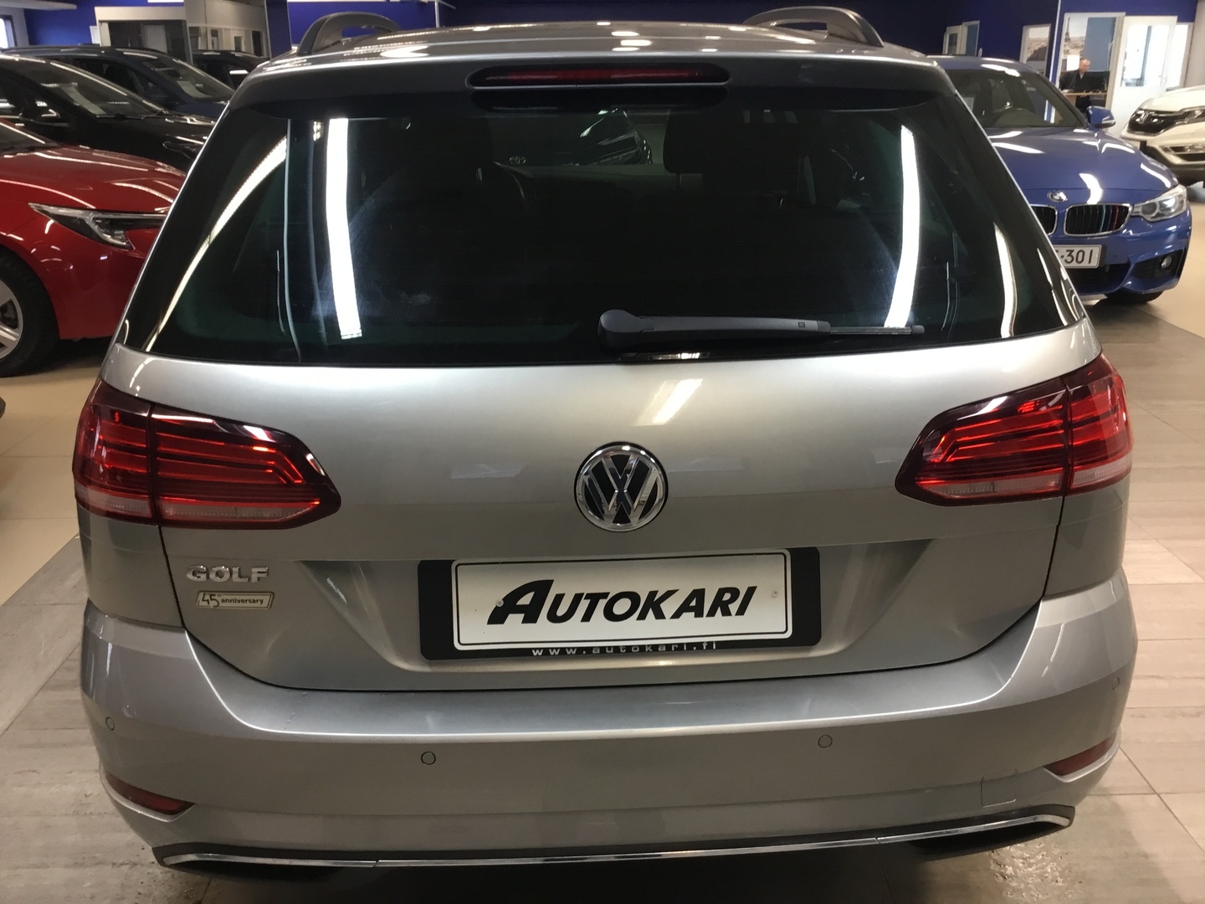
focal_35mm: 31
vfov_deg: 45.4
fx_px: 1079
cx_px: 602
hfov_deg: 58.4
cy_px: 452
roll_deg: +1.8
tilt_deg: -19.4
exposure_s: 1/33
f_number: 2.4
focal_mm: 3.3
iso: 80
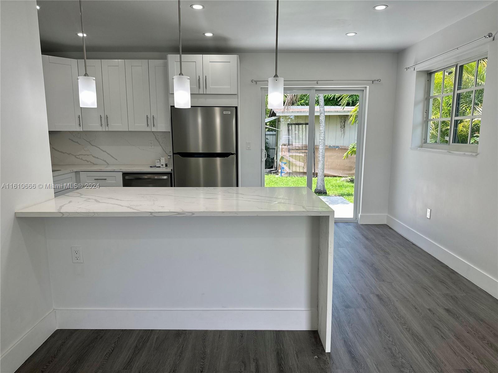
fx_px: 345
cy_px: 186
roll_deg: -0.1
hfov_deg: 71.6
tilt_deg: -9.3
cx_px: 249
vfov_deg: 56.8
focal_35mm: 24
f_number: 1.78
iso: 80
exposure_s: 1/331
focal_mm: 6.86
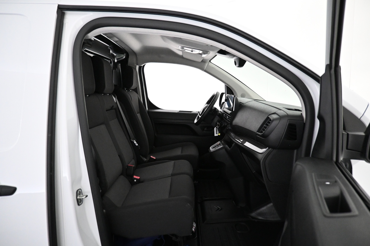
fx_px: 247
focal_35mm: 24
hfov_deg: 73.7
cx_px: 185
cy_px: 123
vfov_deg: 53.1
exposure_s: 1/100
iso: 4000
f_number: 3.5
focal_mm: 16
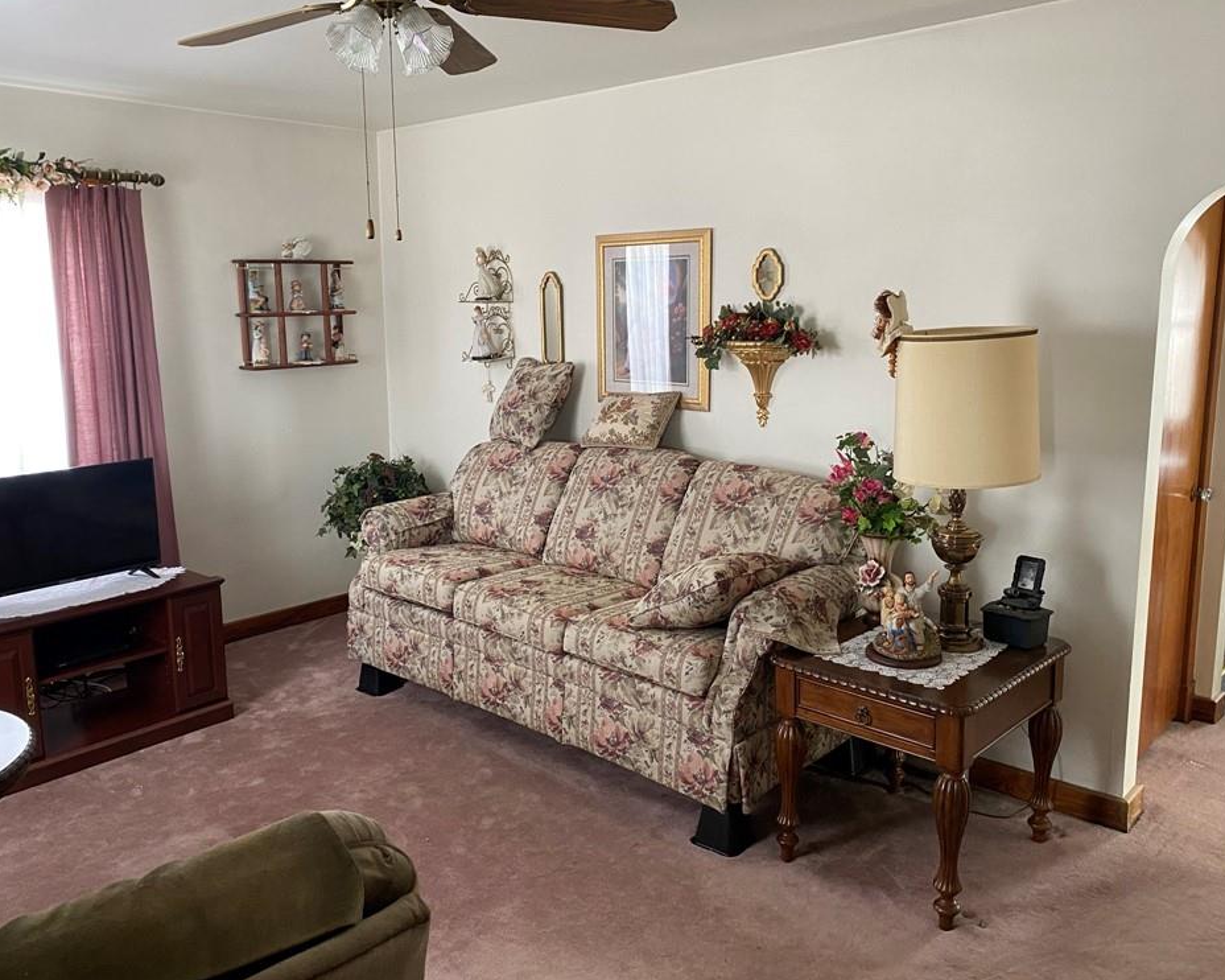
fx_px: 1015
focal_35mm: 28
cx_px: 587
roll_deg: +0.3
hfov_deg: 62.2
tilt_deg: -11.8
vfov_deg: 51.5
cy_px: 475
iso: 160
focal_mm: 4.25
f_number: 1.8
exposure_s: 1/60
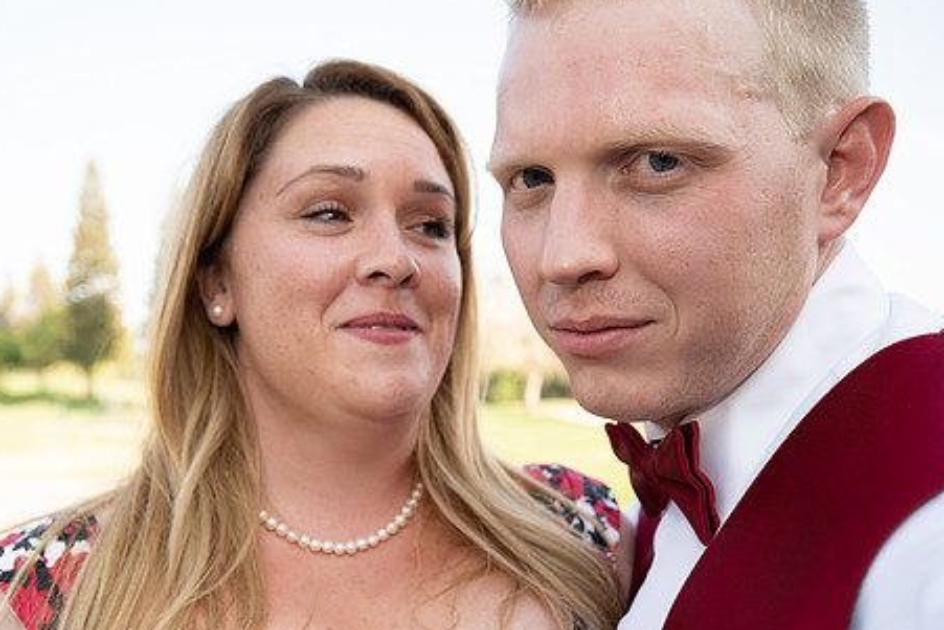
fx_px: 944
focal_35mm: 36
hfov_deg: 52.6
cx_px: 362
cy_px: 361
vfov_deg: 36.8
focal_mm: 28
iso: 200
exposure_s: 1/250
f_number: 4
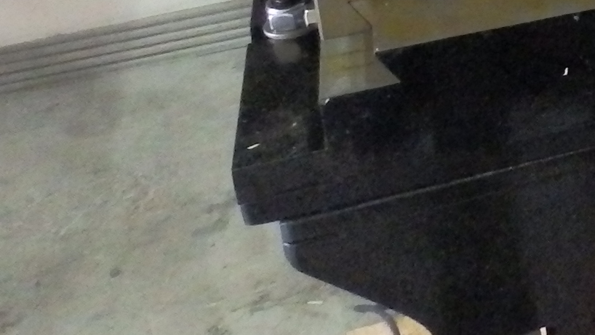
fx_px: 1183
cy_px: -245
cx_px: 928
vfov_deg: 14.4
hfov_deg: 22.4
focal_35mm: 75
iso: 1600
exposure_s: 1/25
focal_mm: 4
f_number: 3.4
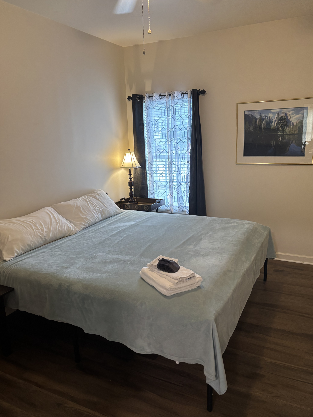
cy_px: 205
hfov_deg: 51.4
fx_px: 326
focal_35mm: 27
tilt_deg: -13.2
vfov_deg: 65.3
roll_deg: +1.6
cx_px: 160
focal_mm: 5.96
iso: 250
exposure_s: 1/60
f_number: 1.6
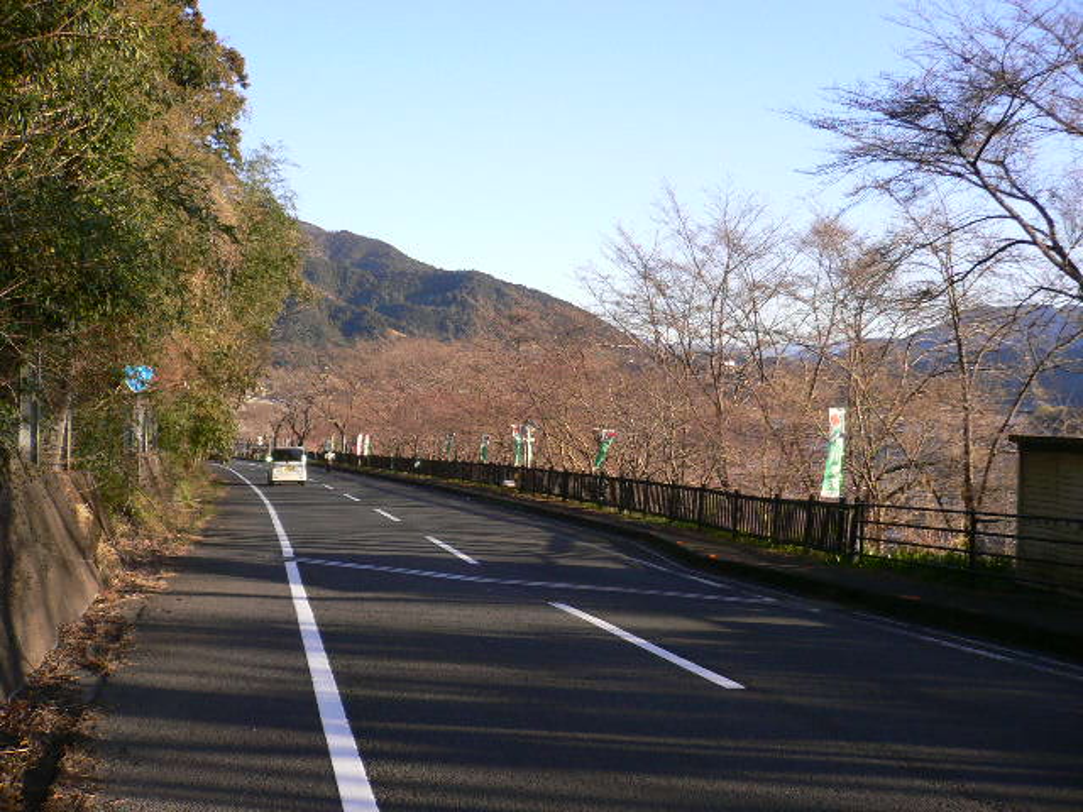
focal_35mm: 35
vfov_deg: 40.7
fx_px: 1095
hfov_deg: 52.6
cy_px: 406
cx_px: 542
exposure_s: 1/400
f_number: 2.8
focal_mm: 5.8
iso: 100
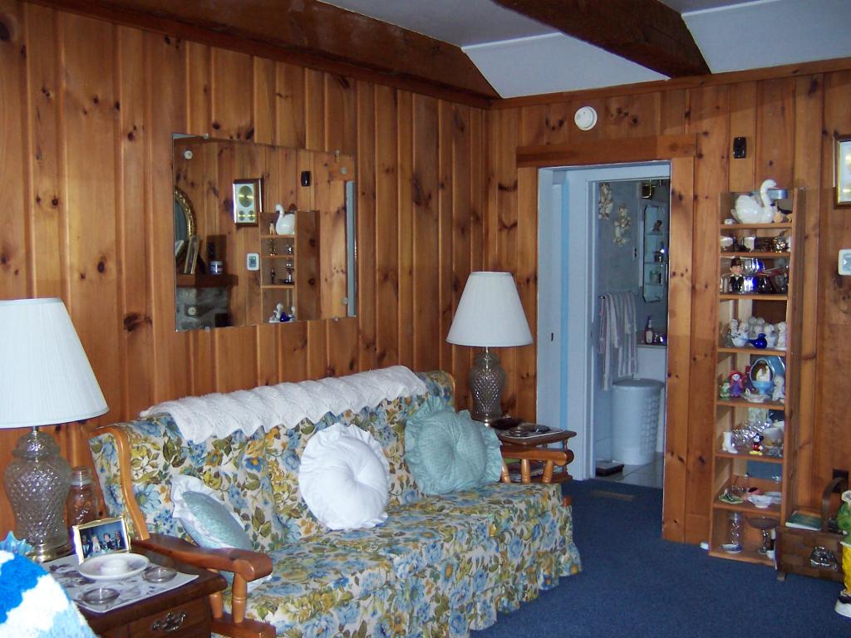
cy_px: 319
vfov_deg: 39.7
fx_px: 885
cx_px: 426
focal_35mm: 36
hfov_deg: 51.4
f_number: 2.4
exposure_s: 1/60
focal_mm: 5.6
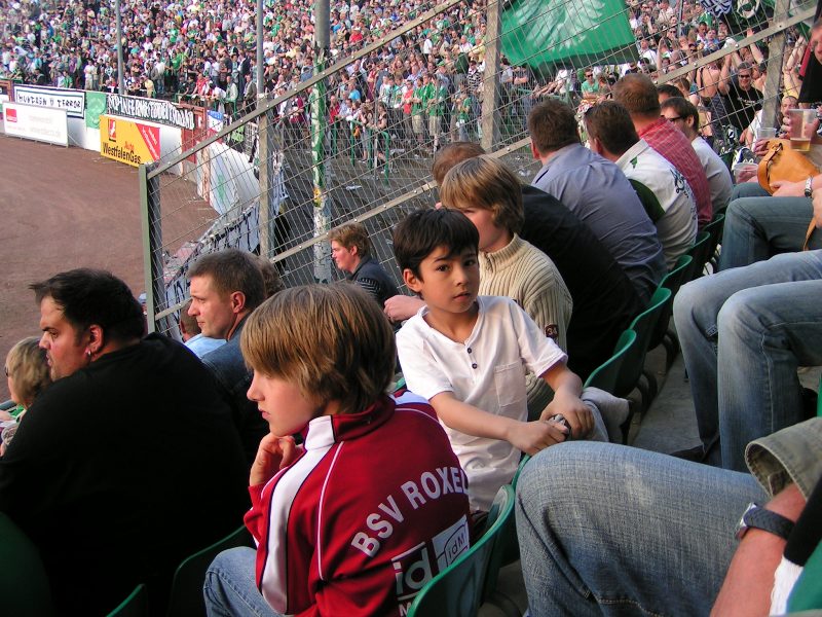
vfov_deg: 37.7
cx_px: 411
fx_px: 902
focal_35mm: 38
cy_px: 308
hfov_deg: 49.0
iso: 50
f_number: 3.5
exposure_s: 1/80
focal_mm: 5.8
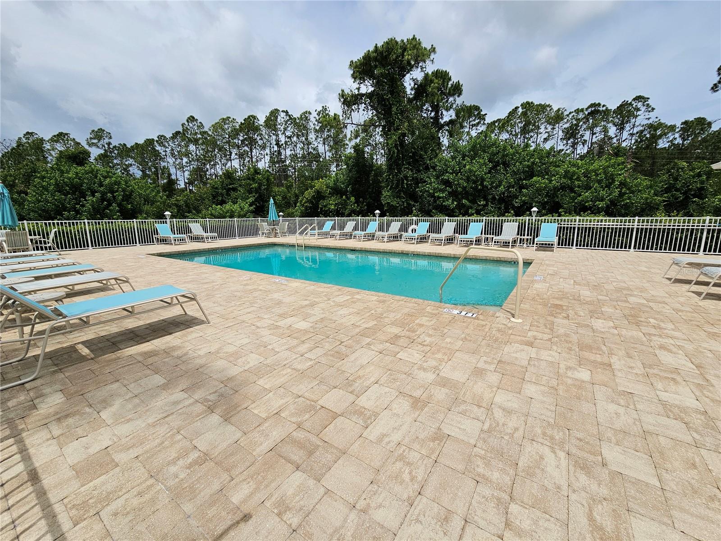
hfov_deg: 106.2
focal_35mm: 13
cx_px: 360
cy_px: 270
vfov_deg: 89.9
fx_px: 271
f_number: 2.2
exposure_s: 1/6014
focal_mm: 2.2
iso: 50
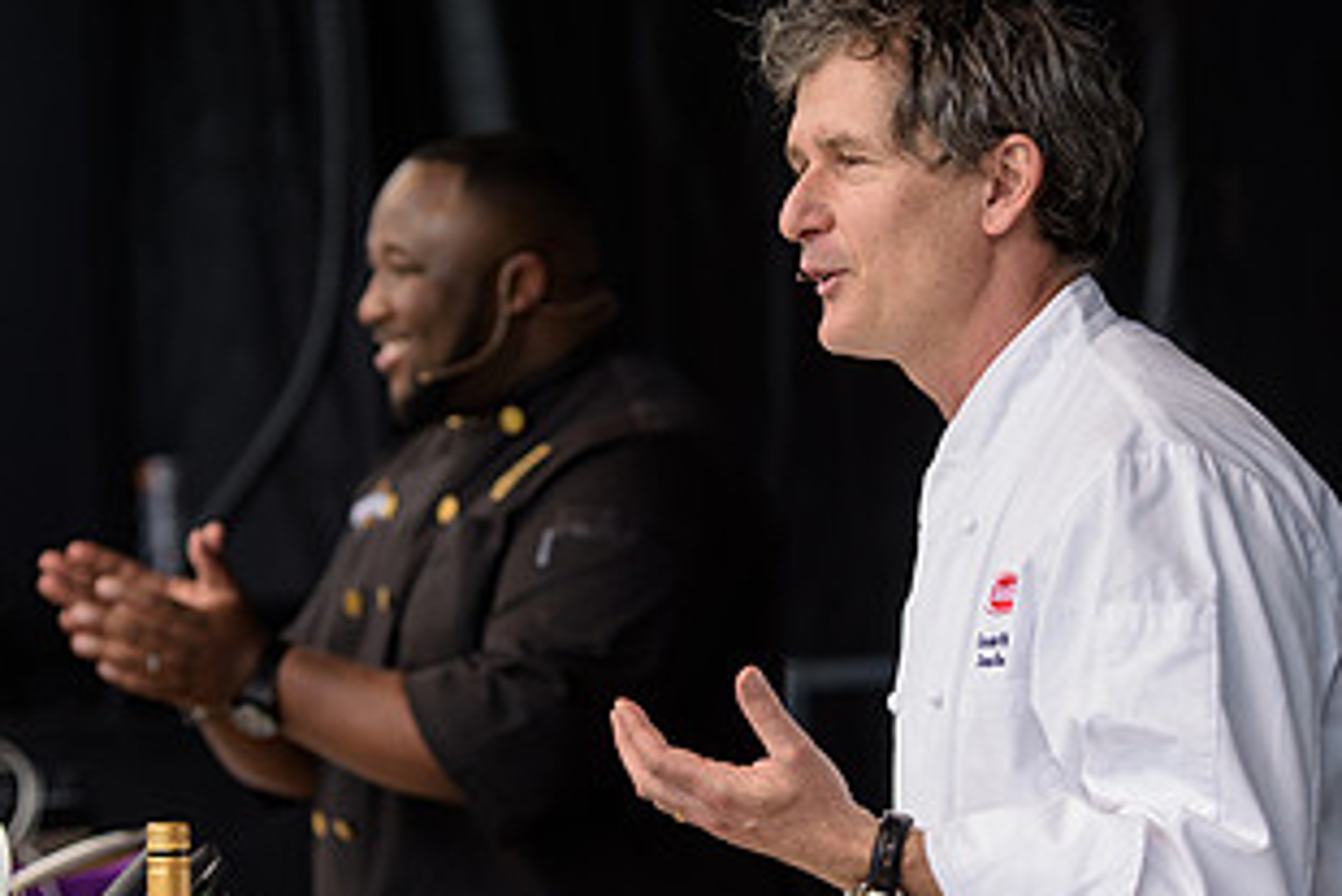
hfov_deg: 10.0
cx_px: 563
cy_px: 587
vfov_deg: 6.7
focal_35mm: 206
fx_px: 7682
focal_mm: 110
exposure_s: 1/1250
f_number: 3.2
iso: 250
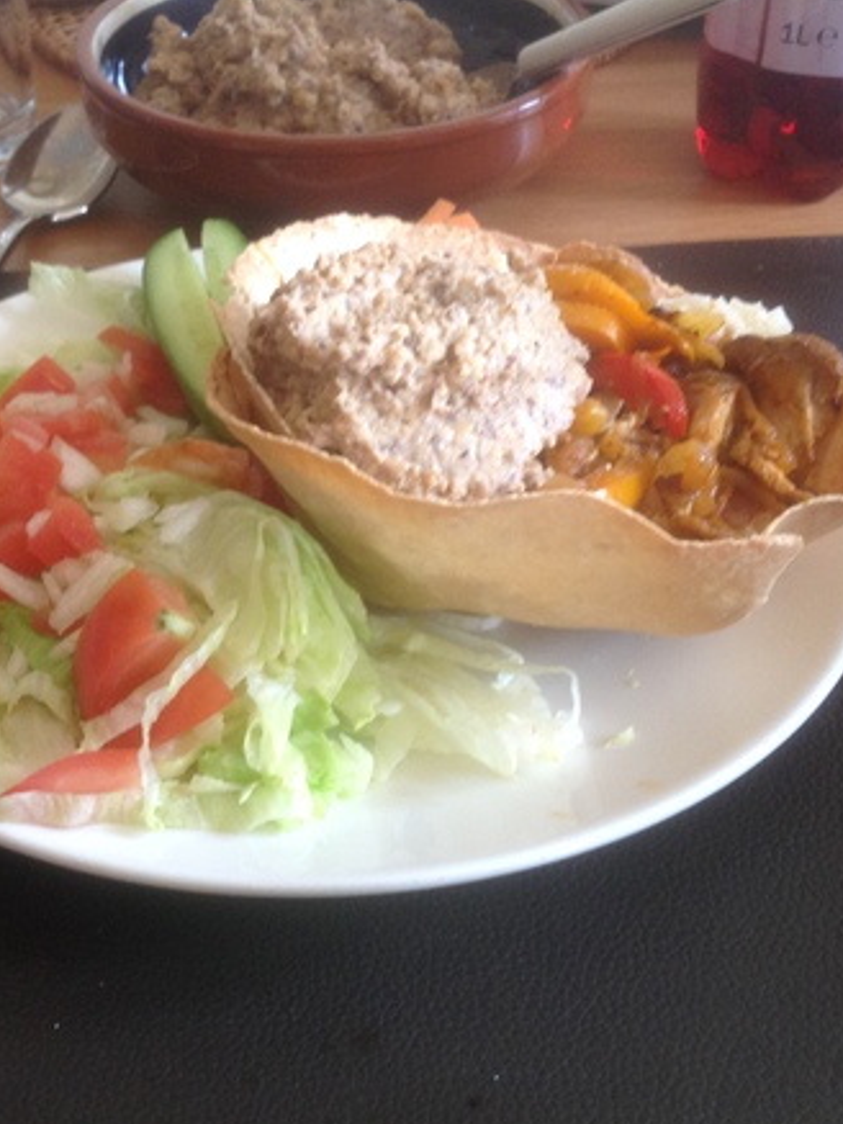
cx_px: 314
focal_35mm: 48
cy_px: 566
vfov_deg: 39.6
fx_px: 1558
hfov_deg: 30.2
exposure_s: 1/15
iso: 100
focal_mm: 4.28
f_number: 2.4
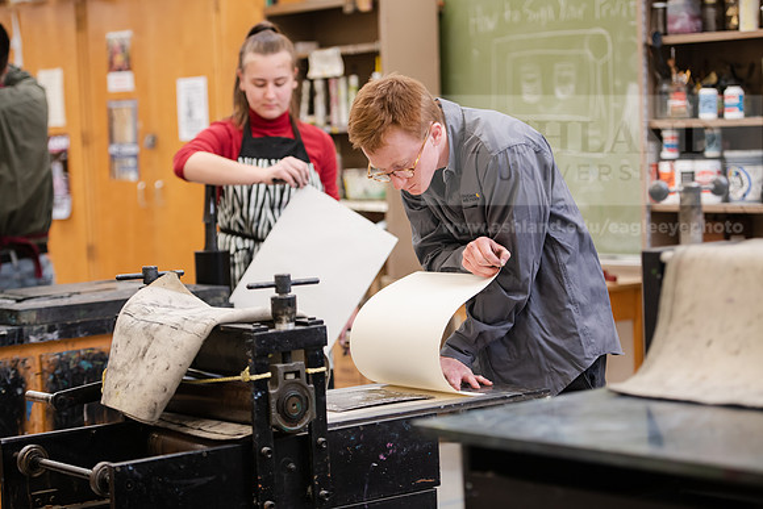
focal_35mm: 92
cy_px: 254
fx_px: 1950
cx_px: 382
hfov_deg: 22.1
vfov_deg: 14.9
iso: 640
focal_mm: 92
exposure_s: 1/200
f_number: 3.2
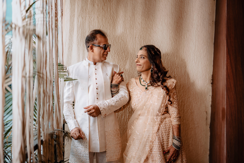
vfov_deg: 27.0
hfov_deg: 39.6
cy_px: 82
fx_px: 339
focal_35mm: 50
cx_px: 122
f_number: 1.4
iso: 640
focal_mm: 50
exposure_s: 1/200
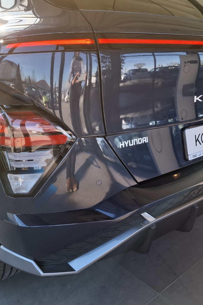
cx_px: 120
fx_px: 270
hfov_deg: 41.0
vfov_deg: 58.7
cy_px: 152
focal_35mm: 32
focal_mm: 5.54
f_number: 1.8
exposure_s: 1/186
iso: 50
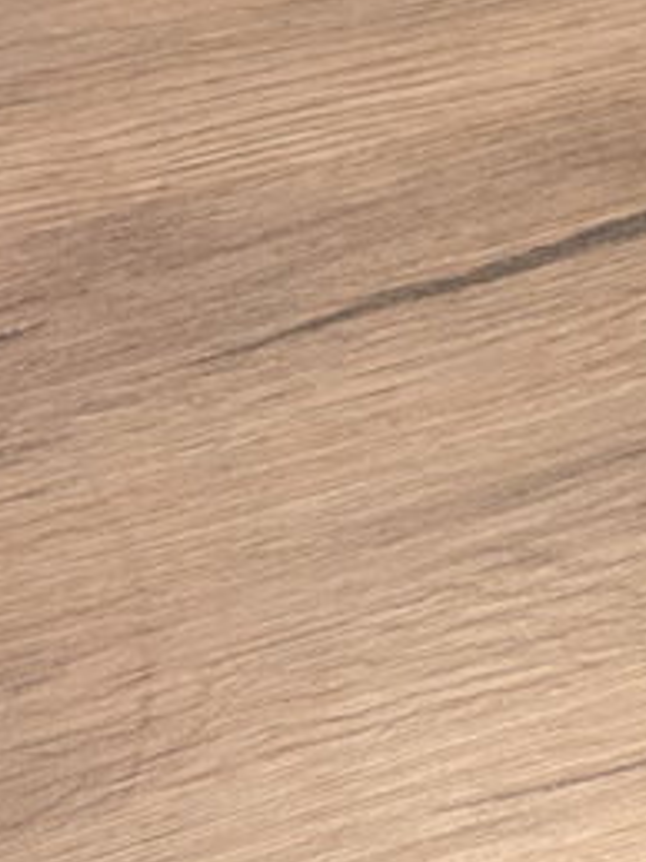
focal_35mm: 147
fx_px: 3661
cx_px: 1928
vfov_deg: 12.6
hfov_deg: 8.5
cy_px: 1393
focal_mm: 5.4
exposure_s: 1/100
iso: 1600
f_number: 1.8
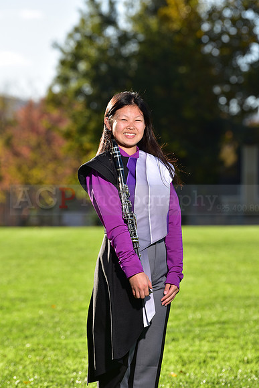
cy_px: 194
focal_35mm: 180
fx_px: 1941
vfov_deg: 11.4
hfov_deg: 7.6
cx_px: 130
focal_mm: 180
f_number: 5.6
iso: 80
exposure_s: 1/250
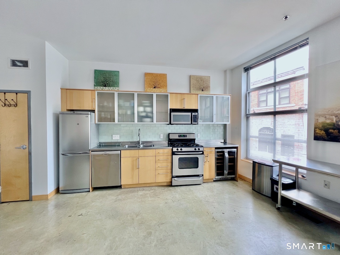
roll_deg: -0.1
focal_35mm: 13
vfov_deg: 89.9
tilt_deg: -2.5
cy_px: 128
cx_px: 170
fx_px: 128
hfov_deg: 106.2
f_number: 1.8
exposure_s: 1/99
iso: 200
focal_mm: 1.57
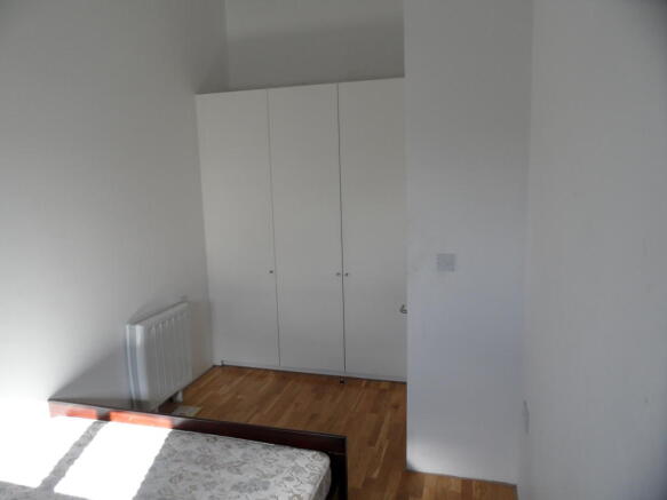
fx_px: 462
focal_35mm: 24
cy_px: 250
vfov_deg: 56.8
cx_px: 334
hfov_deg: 71.6
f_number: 3.2
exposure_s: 1/45
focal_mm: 3.9
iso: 100
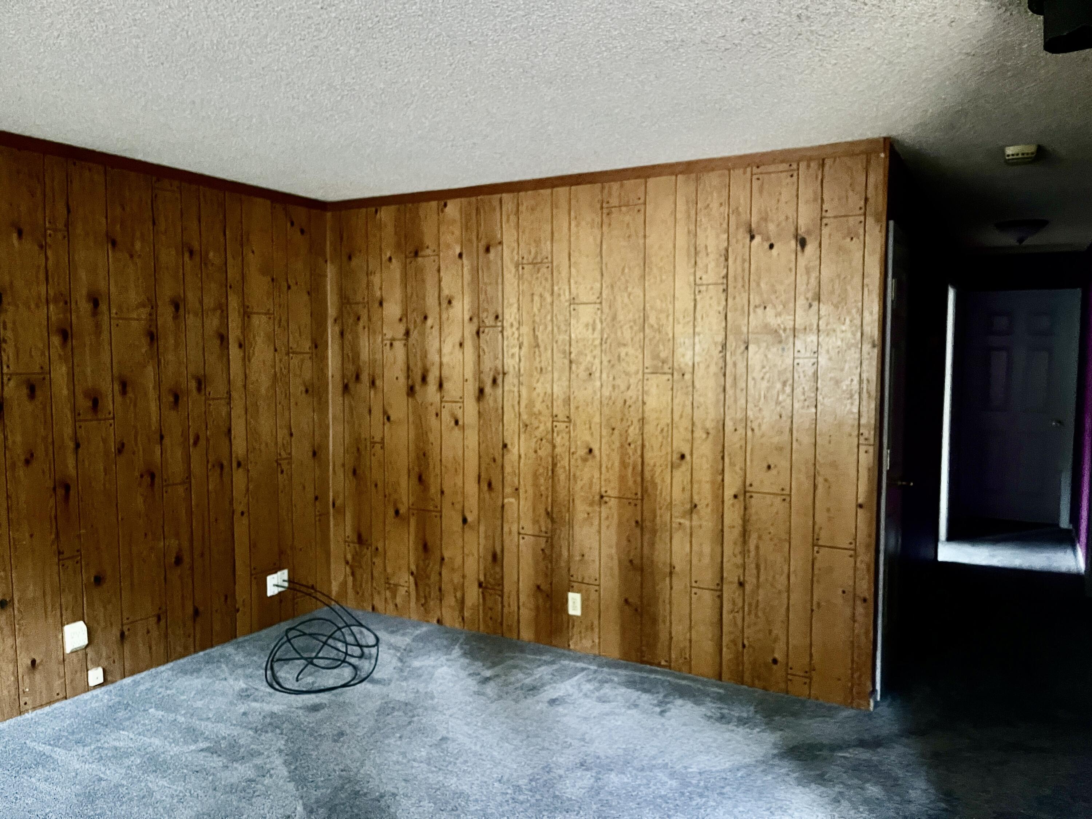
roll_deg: +0.7
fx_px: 820
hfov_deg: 67.3
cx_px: 546
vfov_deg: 53.1
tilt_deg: -4.2
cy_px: 410
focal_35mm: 26
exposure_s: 1/30
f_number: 1.6
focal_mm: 5.1
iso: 1000
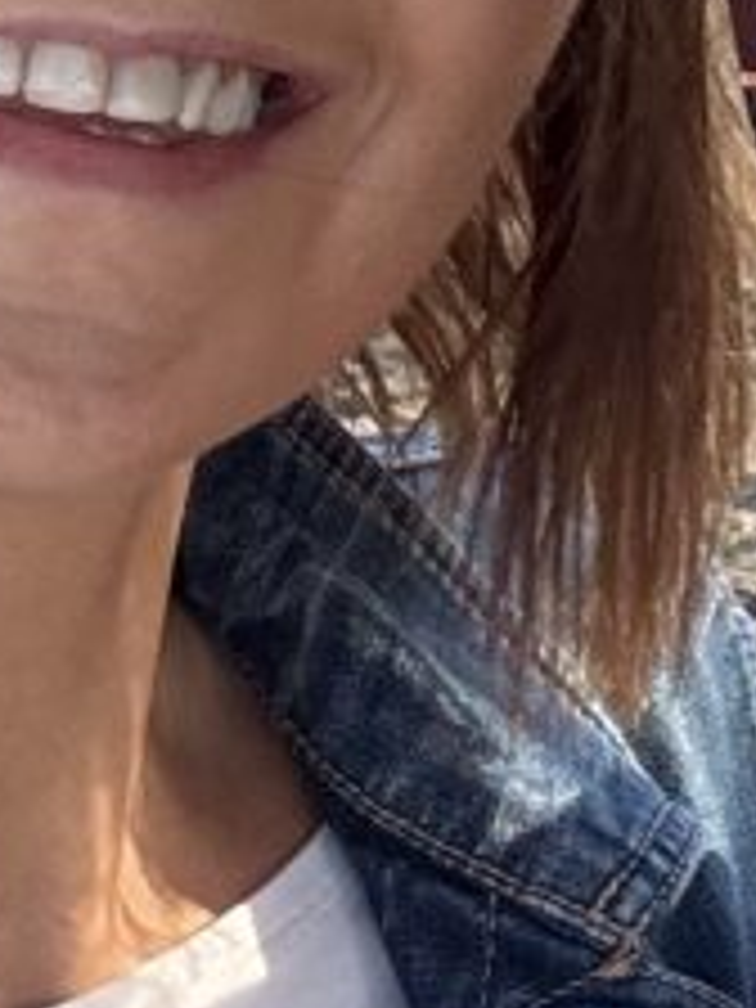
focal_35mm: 137
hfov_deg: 10.6
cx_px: 1012
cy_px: -392
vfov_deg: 13.7
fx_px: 3989
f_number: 1.9
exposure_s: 1/153
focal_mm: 2.69
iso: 40
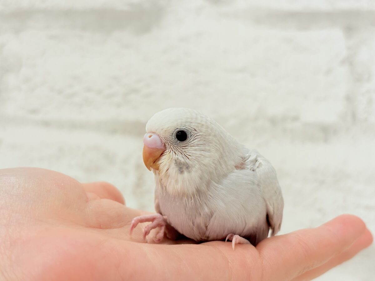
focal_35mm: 52
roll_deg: -0.7
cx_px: 188
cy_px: 140
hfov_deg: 36.8
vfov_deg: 28.0
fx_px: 563
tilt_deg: +1.9
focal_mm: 5.96
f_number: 1.6
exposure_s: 1/100
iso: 64
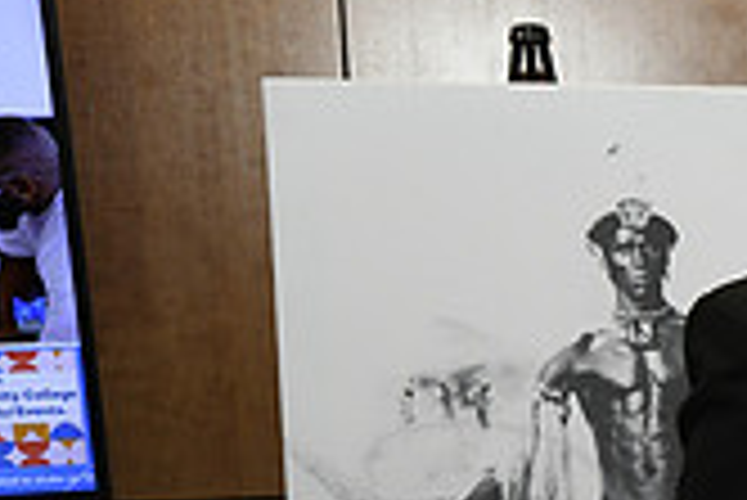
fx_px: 2534
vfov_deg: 11.0
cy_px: 624
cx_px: 1260
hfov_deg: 15.0
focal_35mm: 122
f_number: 8
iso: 1600
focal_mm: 35
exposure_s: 1/60
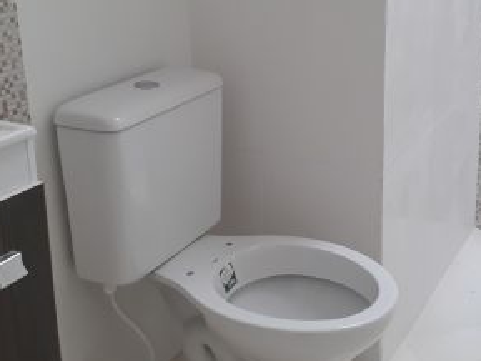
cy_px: 120
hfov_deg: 34.2
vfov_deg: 26.0
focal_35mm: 56
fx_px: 778
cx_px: 296
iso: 50
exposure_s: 1/60
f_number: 1.9
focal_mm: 3.6
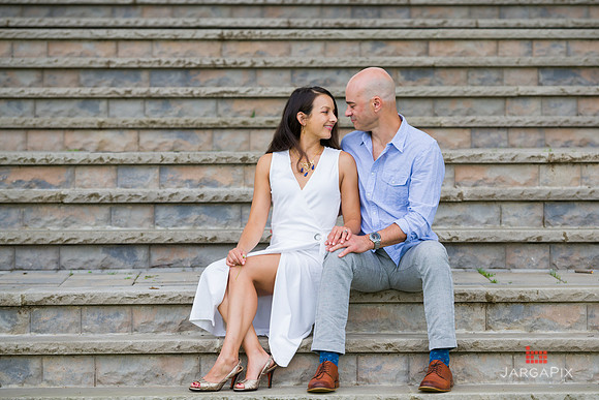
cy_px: 181
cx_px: 327
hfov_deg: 15.4
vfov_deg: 10.3
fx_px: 2220
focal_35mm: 133
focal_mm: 122
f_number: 4
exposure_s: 1/500
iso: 200
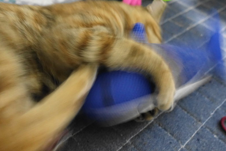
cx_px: 113
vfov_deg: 42.3
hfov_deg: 60.3
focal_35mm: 31
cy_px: 66
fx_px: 195
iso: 1600
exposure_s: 1/13
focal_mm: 8.8
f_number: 1.8
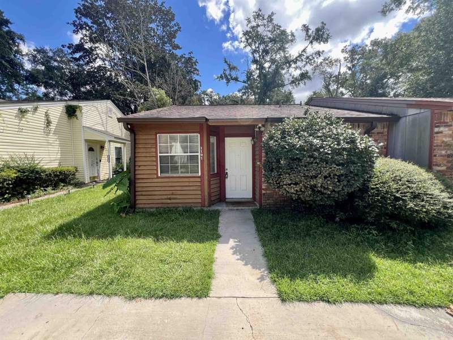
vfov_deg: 89.9
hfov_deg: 106.2
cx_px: 226
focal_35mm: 13
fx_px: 170
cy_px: 170
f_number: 1.8
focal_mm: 1.57
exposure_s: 1/368
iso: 32
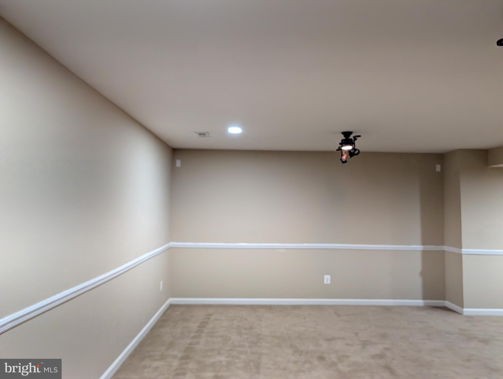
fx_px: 349
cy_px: 190
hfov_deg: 71.5
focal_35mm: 24
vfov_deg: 56.9
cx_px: 252
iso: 722
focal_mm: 6.9
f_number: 1.68
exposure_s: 1/174
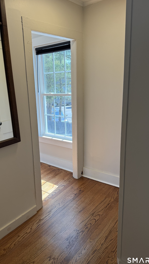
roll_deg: +2.4
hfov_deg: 42.8
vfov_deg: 69.9
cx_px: 66
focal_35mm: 27
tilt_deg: -14.0
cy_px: 129
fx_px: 190
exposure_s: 1/374
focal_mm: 6.76
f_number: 1.78
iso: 100
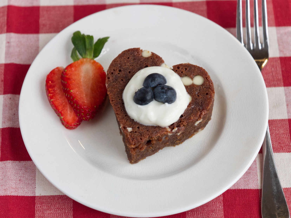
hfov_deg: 16.4
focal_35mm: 120
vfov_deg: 12.3
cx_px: 146
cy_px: 109
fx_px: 1008
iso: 400
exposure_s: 1/125
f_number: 4
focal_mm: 60
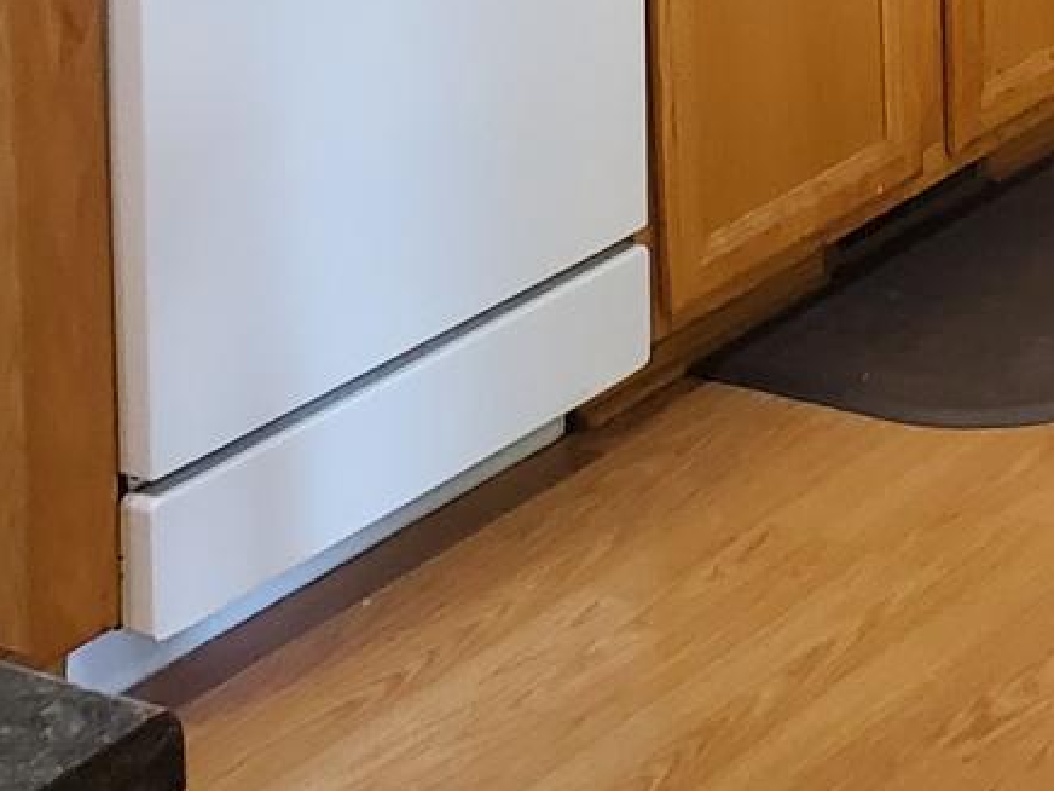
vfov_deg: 10.7
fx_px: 3715
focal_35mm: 122
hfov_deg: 15.1
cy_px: -982
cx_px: 1523
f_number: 2.4
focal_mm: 4.3
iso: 320
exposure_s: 1/39
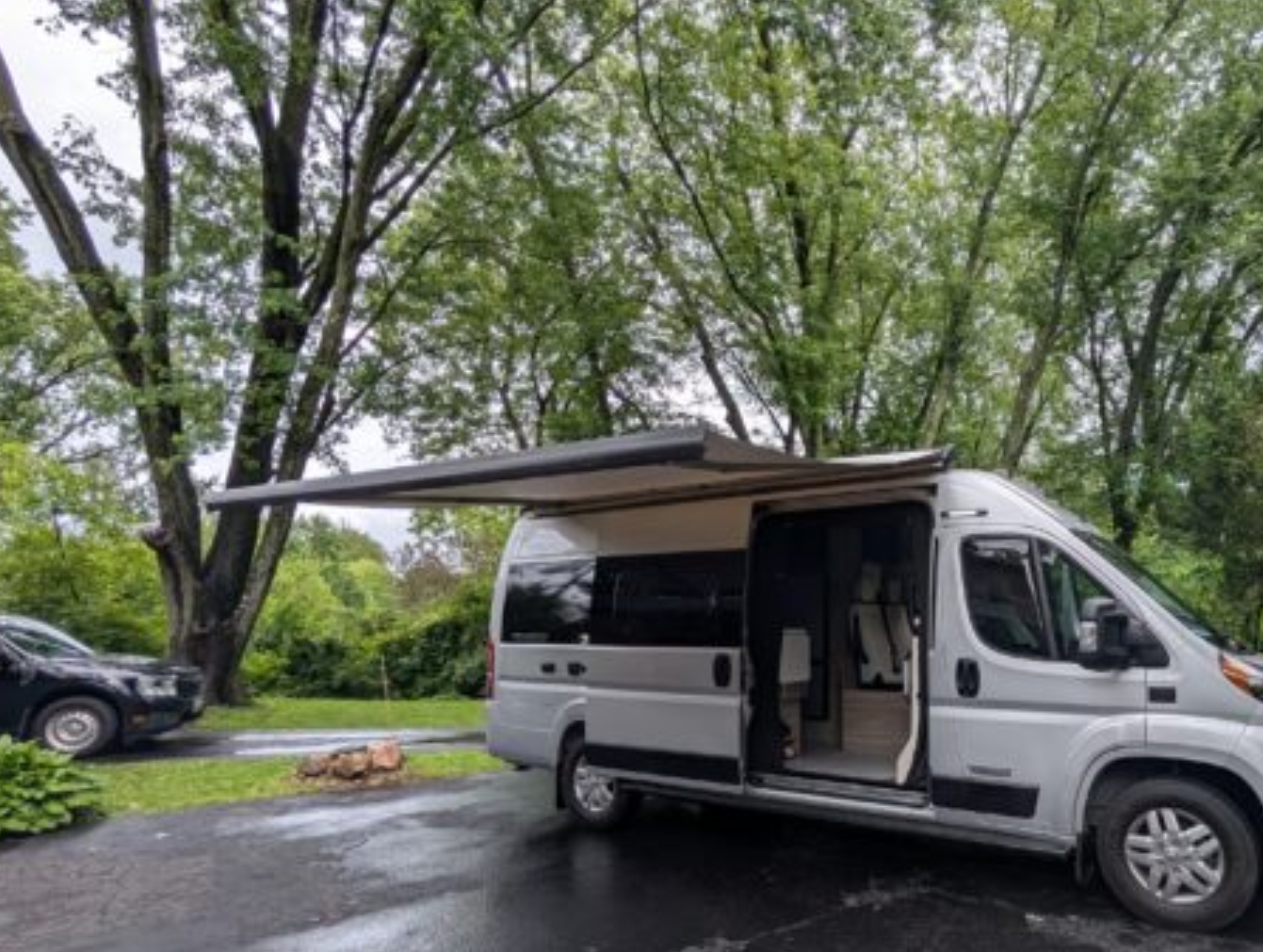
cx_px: 822
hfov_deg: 82.2
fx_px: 695
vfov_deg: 68.0
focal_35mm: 19
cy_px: 581
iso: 47
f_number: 1.7
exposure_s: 1/1009
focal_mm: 2.02
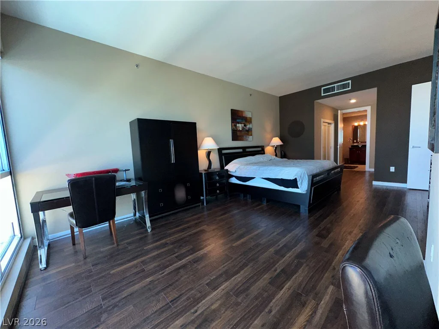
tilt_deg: -5.1
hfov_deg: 102.1
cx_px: 220
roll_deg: +3.1
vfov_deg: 85.7
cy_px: 164
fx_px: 178
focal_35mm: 14
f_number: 2.2
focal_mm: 2.22
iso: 80
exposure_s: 1/77
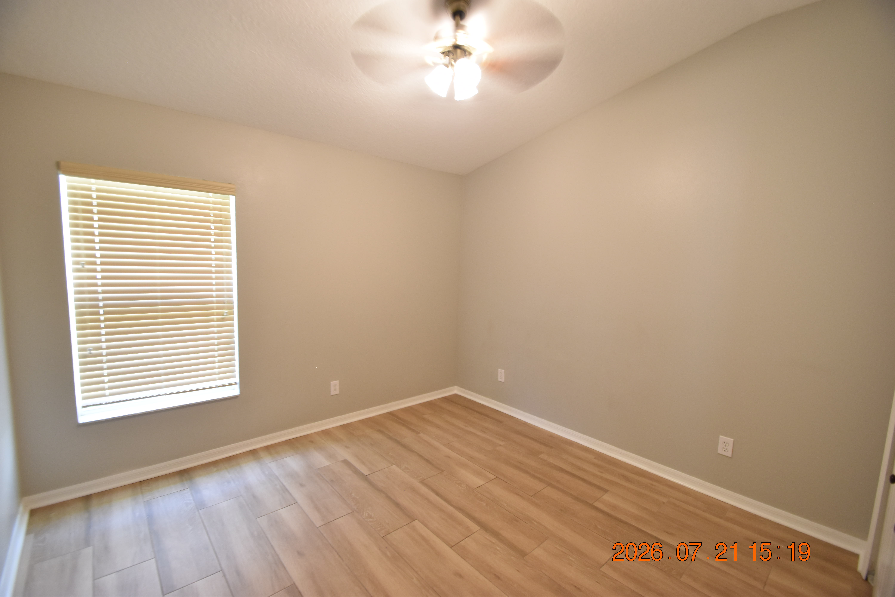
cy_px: 298
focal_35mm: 15
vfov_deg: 77.3
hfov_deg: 100.4
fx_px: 373
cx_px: 448
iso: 800
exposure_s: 1/20
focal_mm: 10
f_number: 3.5
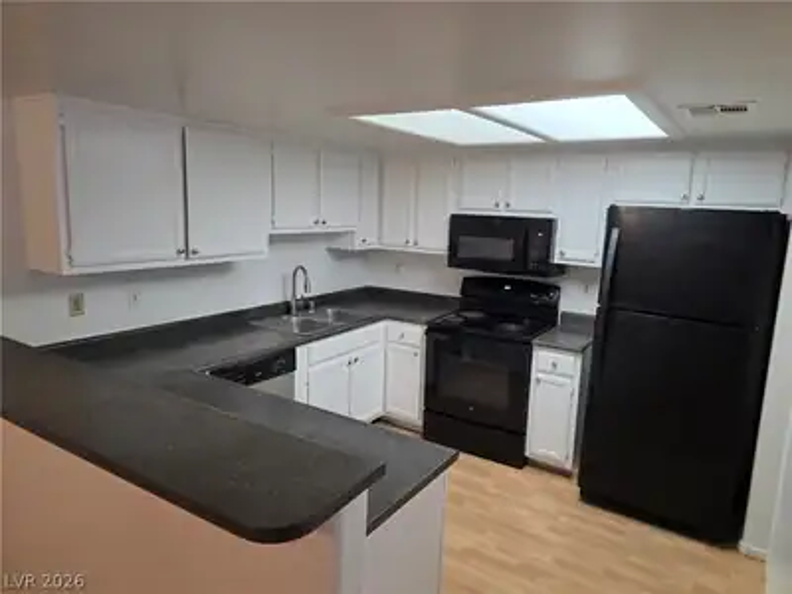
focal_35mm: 23
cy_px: 297
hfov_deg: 73.9
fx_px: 526
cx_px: 396
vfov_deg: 58.9
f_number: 1.7
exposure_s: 1/54.6
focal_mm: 6.3
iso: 160
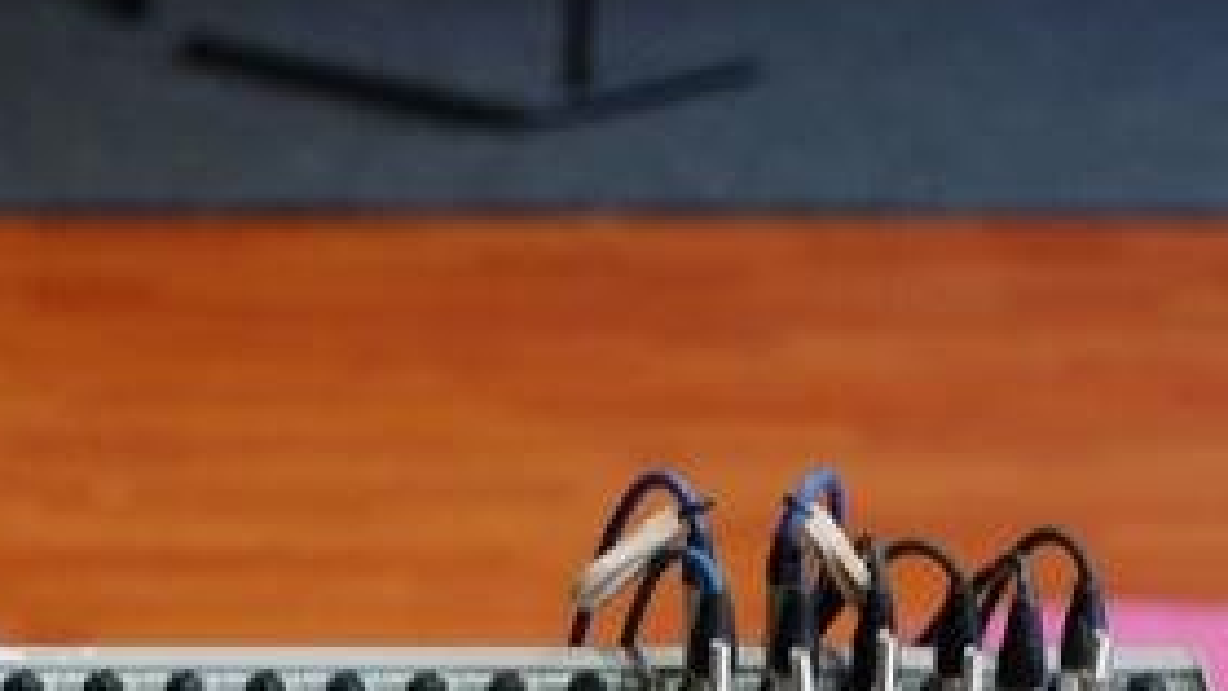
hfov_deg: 11.9
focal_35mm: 180
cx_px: 242
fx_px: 5862
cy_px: 896
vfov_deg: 6.7
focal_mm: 50
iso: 800
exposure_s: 1/40
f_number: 3.2
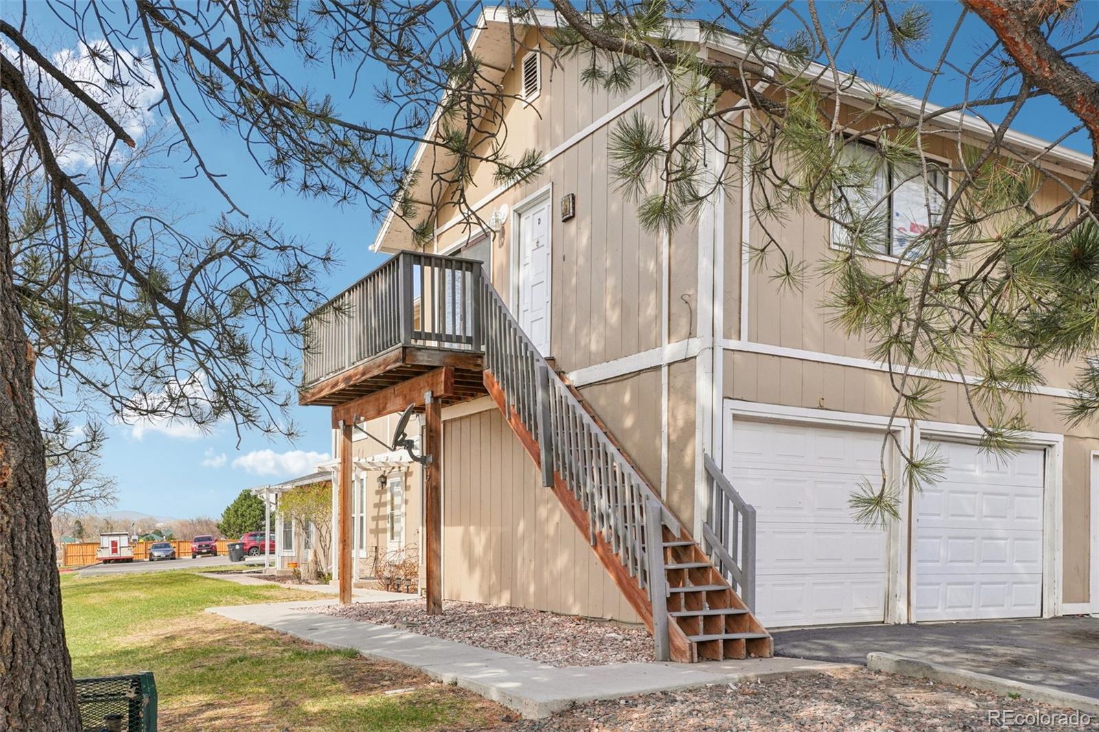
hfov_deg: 61.9
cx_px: 550
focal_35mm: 30
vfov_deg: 43.6
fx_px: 916
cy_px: 366
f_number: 8
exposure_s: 1/250
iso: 100
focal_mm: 20
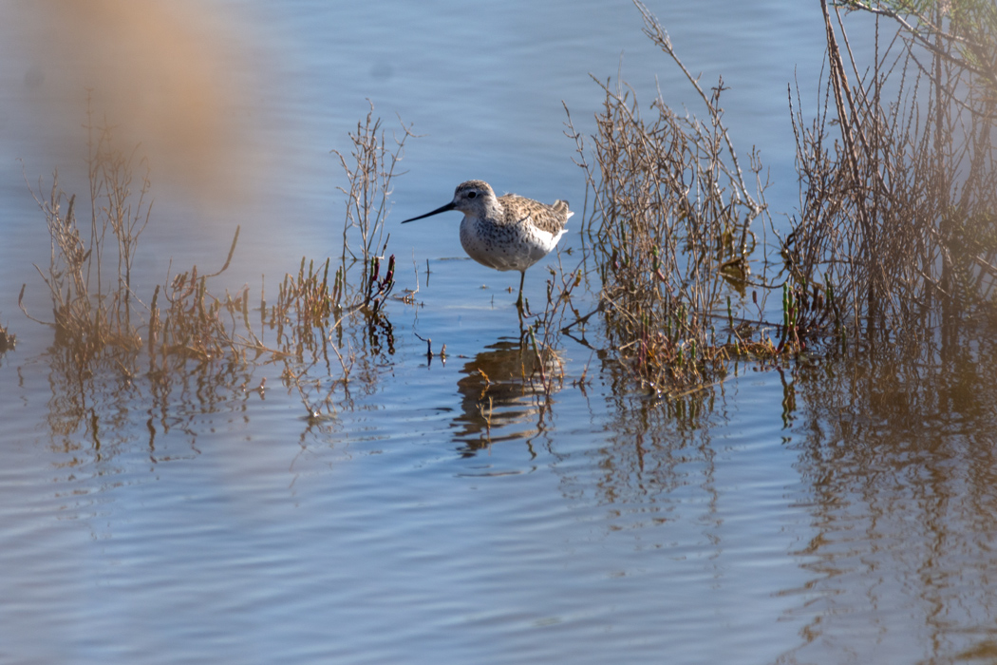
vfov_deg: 1.5
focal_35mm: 900
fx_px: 24923
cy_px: 332
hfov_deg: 2.3
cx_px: 498
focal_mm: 600
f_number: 6.3
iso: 200
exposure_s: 1/800
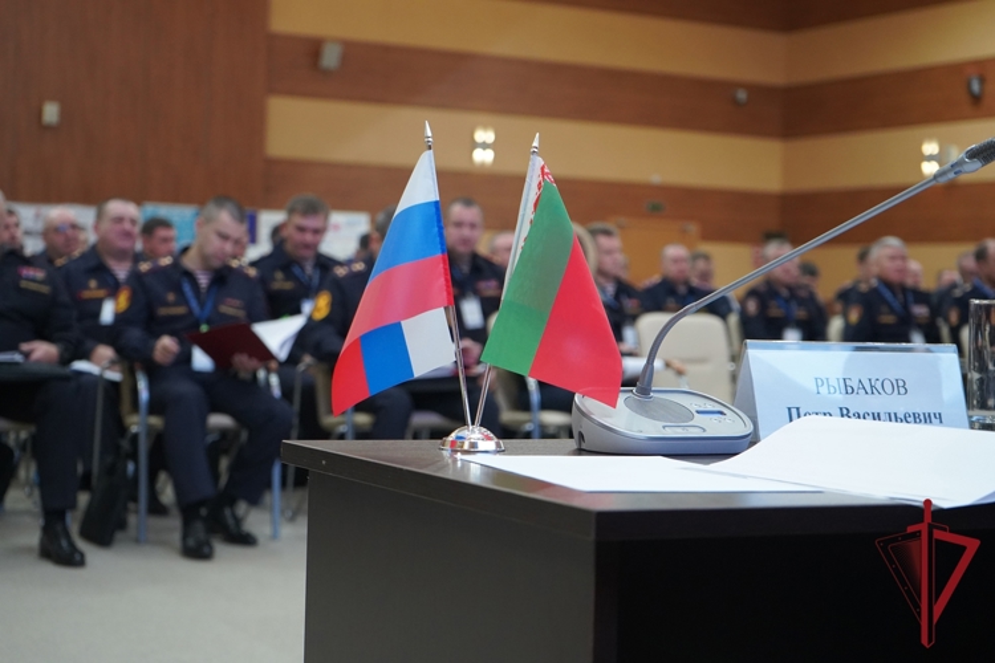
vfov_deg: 22.3
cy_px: 332
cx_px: 498
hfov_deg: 32.9
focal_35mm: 61
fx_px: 1686
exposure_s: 1/160
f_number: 5.6
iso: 4000
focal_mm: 61
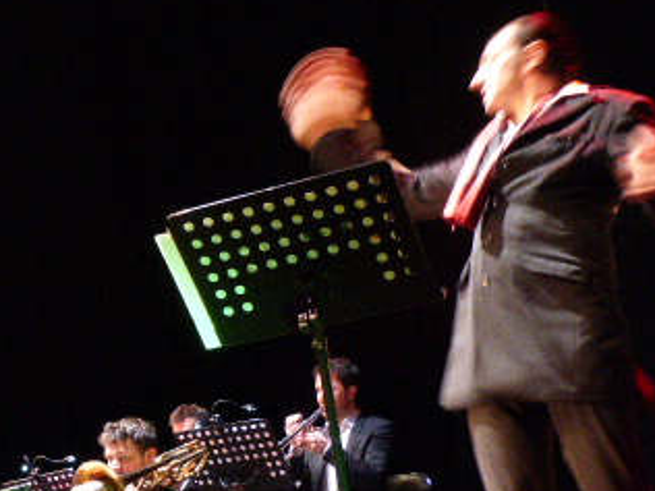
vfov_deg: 17.6
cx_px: 29
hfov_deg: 22.8
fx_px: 1571
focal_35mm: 83
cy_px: 385
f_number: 3.1
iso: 1000
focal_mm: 7.3
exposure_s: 1/15
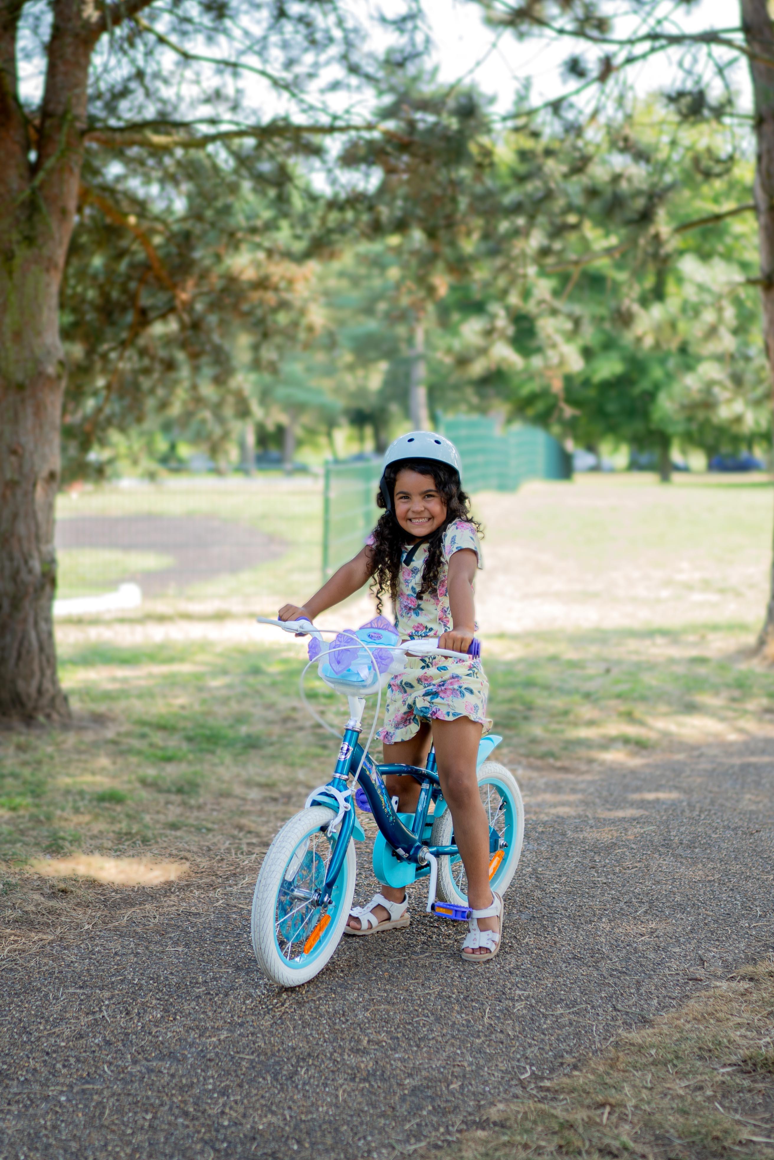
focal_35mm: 52
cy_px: 580
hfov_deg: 26.0
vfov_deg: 38.2
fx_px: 1677
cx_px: 387
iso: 100
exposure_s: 1/640
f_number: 1.4
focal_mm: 35
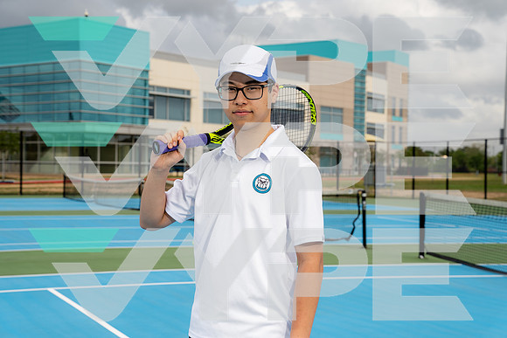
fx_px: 944
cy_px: 169
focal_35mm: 67
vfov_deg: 20.3
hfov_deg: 30.1
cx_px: 254
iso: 100
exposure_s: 1/250
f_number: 7.1
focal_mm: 67
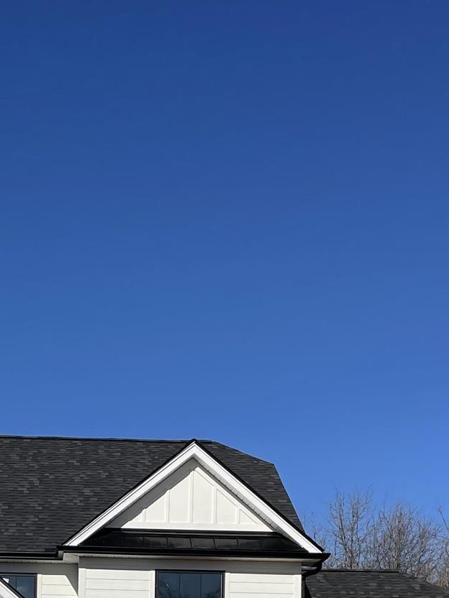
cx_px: 74
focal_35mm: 72
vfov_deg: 24.1
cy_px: 752
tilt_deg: +2.7
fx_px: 1245
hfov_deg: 20.2
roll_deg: -1.4
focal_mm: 4.2
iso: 32
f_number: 1.6
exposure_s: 1/6897
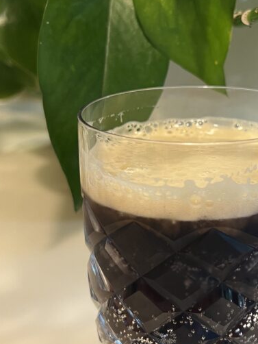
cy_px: 156
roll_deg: +0.5
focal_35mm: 53
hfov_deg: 27.1
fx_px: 526
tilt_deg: -17.9
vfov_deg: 36.1
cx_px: 203
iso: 160
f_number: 1.5
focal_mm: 5.7
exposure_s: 1/60
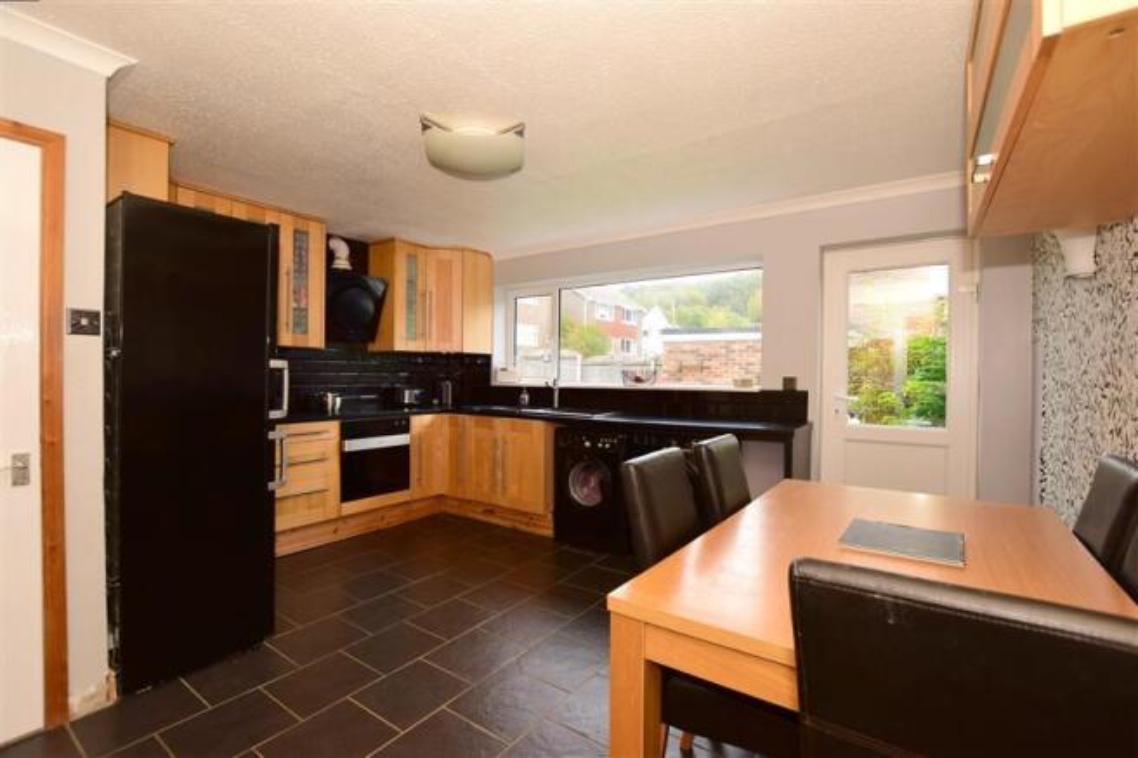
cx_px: 569
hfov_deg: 100.4
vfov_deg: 77.3
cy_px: 379
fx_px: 474
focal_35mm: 15
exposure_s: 1/60
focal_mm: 10
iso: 200
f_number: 4.5
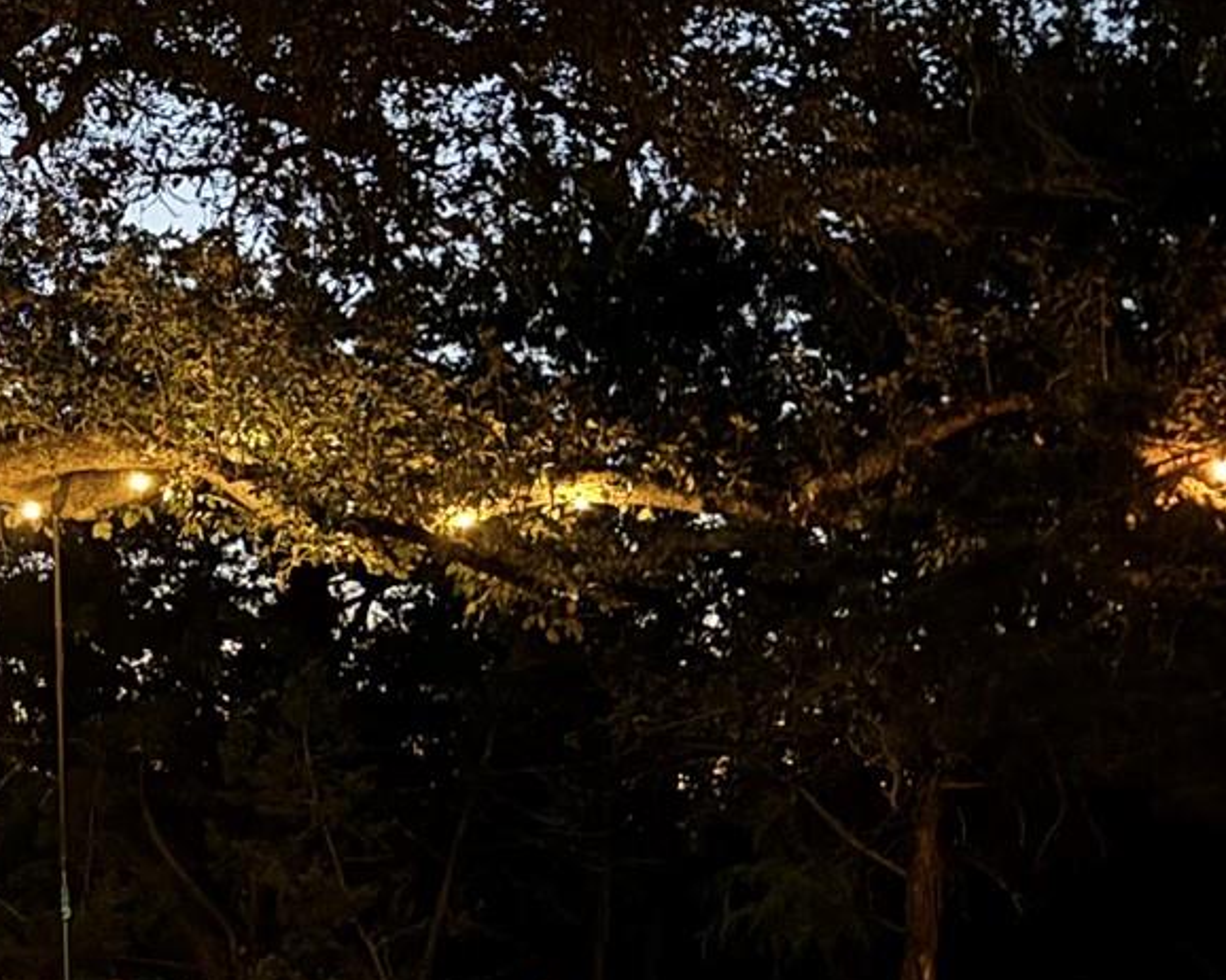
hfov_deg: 19.0
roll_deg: -0.7
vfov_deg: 18.5
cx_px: -810
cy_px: 484
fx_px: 3011
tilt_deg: +10.1
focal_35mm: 83
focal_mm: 6.76
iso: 1600
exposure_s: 1/9
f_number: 1.78
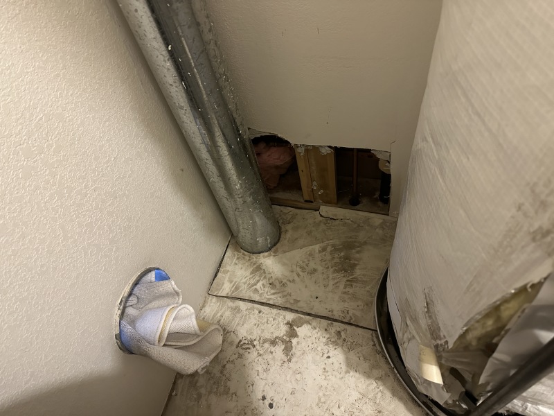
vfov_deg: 56.8
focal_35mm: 24
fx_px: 384
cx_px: 277
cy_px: 208
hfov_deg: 71.6
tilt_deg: -55.5
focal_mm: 6.86
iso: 800
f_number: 1.78
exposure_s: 1/40
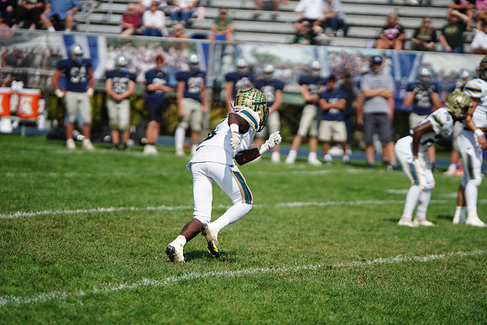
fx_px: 3342
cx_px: 244
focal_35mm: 247
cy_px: 162
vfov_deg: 5.6
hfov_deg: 8.3
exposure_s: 1/8000
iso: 400
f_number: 2.8
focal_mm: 247
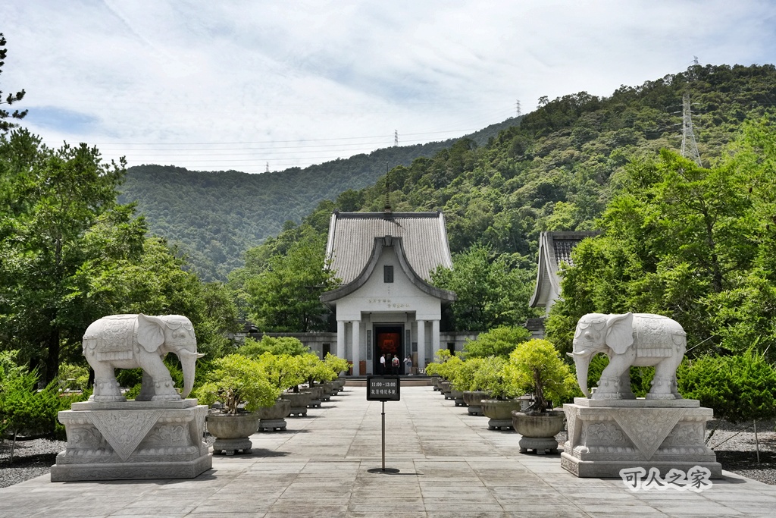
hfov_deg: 52.2
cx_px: 388
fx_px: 791
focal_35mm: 37
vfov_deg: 36.2
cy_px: 259
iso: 2500
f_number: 11
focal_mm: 36.7
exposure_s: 1/4000
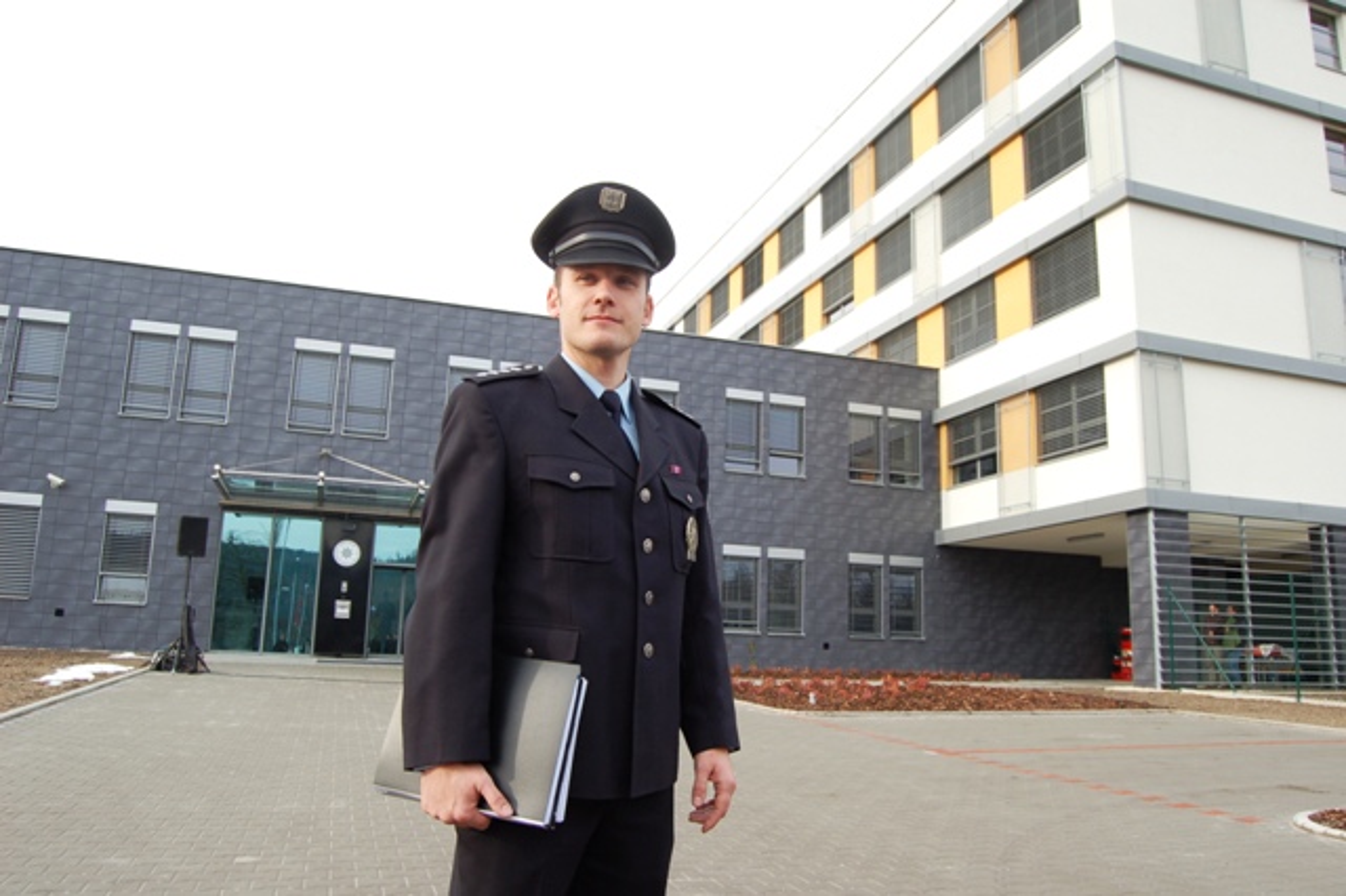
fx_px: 1009
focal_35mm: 27
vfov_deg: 47.9
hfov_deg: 67.4
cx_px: 673
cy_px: 448
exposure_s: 1/160
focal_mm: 18
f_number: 6.3
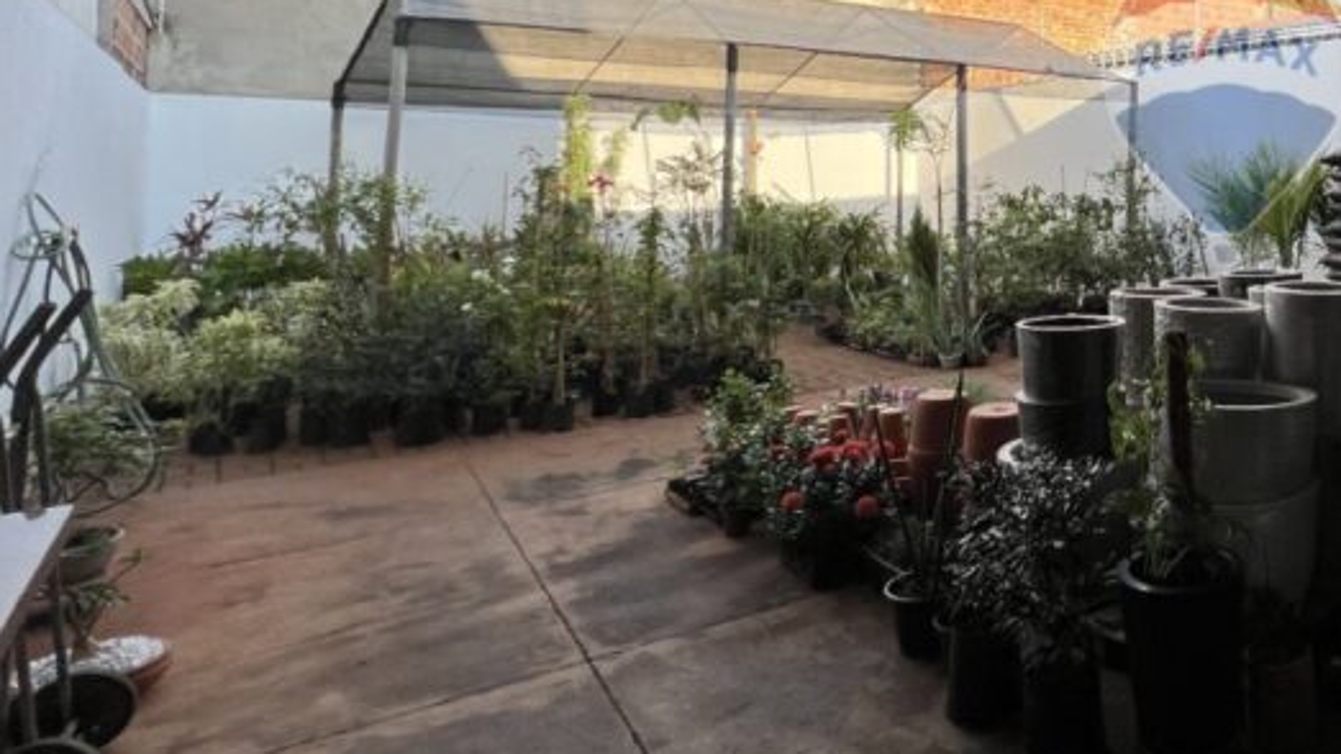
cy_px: 131
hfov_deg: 61.5
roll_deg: -0.3
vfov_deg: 42.0
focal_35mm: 26
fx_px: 924
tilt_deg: +3.2
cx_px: 1187
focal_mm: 1.57
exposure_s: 1/364
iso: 32
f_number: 1.8
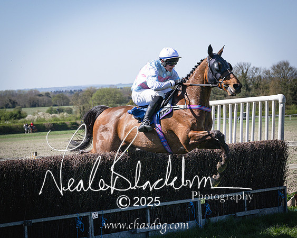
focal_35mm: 127
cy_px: 157
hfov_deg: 15.2
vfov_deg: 12.1
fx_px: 1115
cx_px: 171
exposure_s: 1/2000
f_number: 5
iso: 220
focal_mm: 70
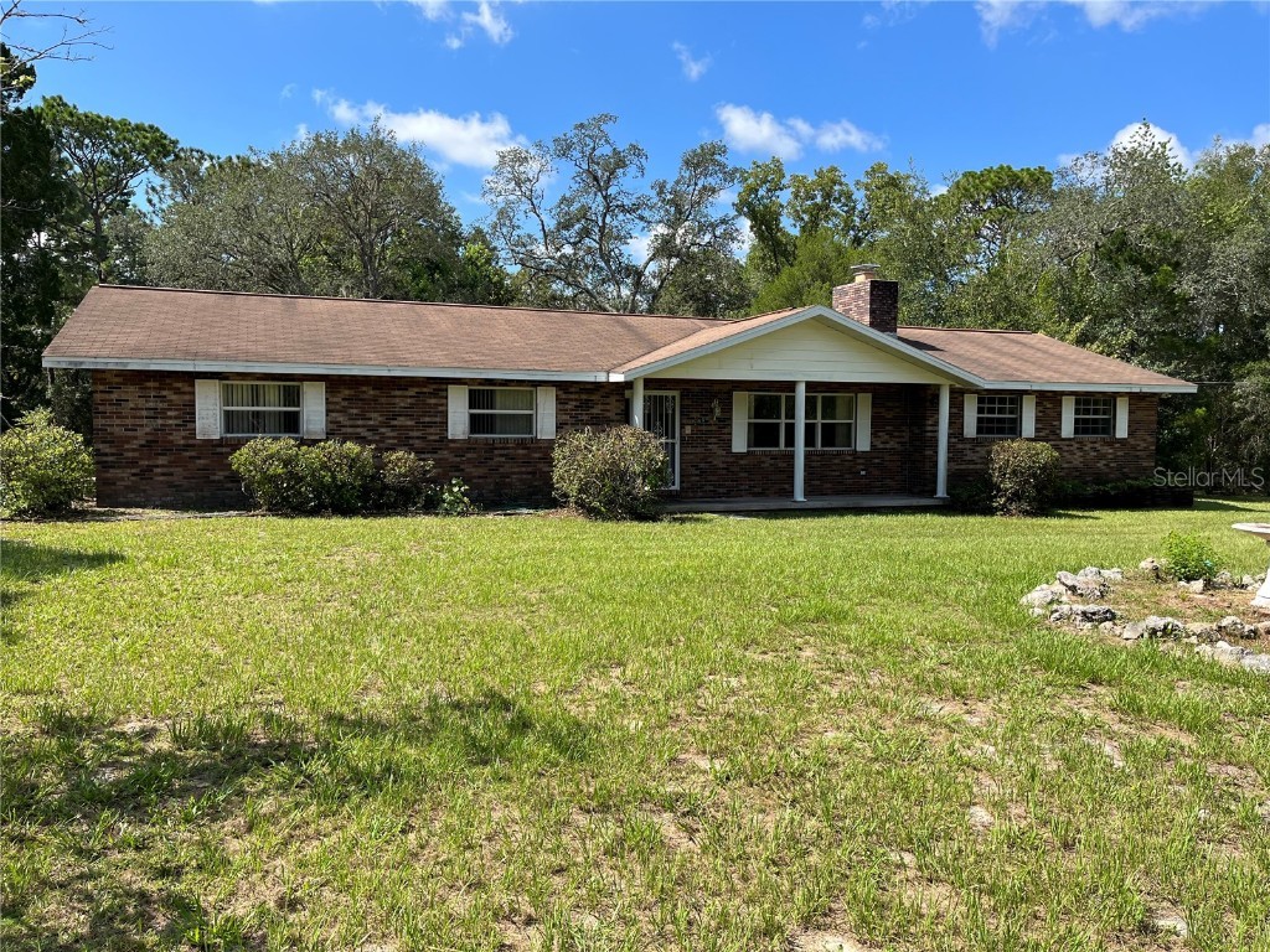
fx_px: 954
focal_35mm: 26
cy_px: 476
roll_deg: -0.4
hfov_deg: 67.3
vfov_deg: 53.1
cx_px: 635
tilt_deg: -3.3
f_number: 1.6
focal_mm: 5.1
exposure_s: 1/2062
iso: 50
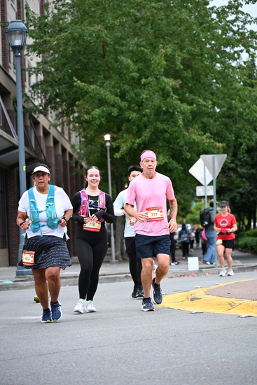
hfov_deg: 11.4
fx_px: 1284
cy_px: 192
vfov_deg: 17.1
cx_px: 128
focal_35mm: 120
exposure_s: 1/640
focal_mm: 120
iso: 1600
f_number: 4
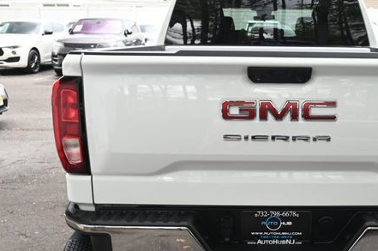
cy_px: 133
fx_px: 472
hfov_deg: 42.6
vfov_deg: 29.8
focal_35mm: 45
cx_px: 271
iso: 720
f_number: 9
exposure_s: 1/60
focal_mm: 31
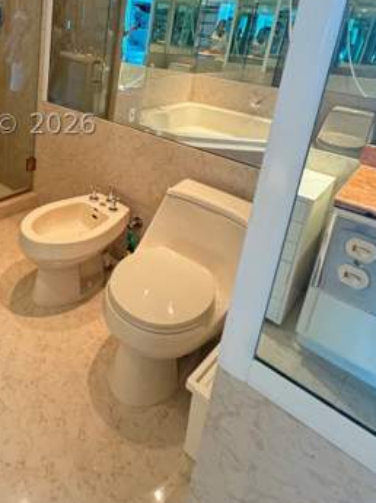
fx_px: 377
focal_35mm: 26
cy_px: 124
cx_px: 61
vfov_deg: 63.3
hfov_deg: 49.1
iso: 400
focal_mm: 2.22
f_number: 2.2
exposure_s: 1/60
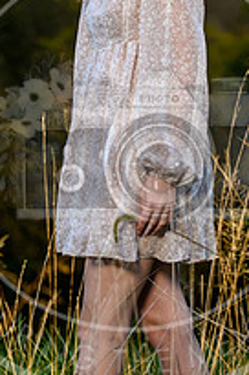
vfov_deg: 13.3
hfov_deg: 8.9
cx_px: 132
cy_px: 145
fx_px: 1603
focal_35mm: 154
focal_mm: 70
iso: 1250
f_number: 2.8
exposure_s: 1/160
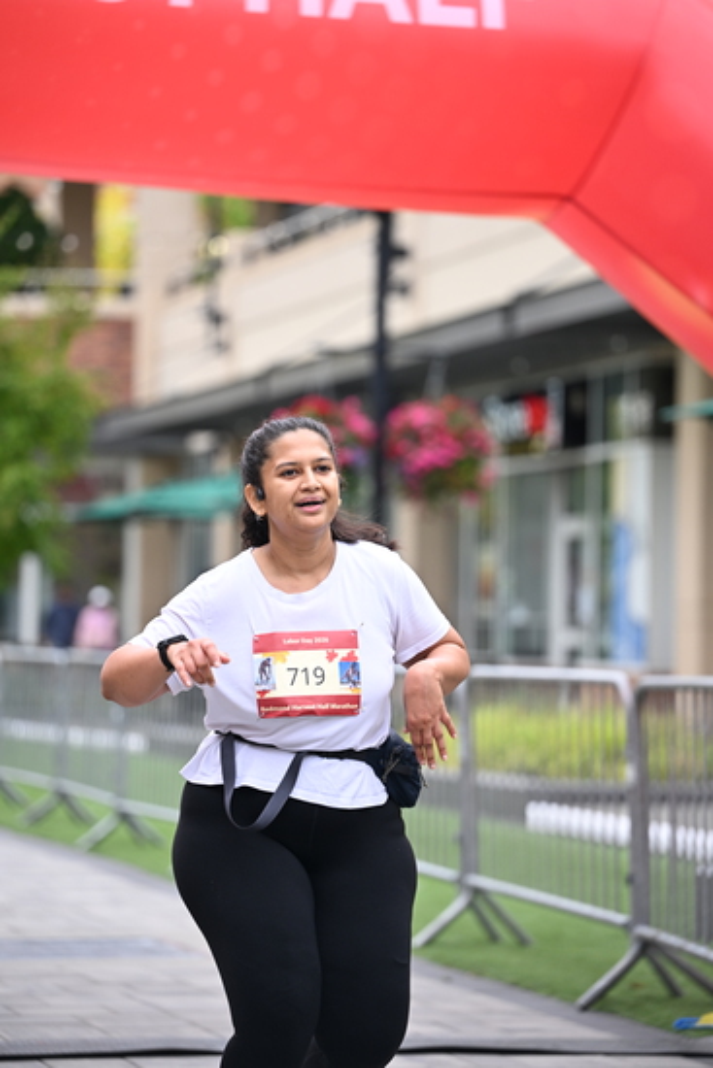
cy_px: 534
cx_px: 356
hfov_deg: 11.4
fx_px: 3562
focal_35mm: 120
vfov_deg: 17.1
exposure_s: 1/1000
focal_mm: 120
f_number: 2.8
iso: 400
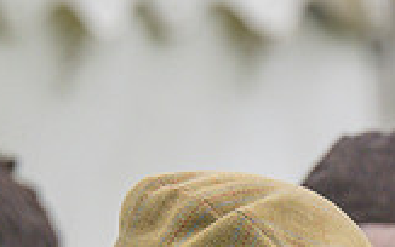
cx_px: 607
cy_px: 410
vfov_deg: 1.0
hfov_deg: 1.6
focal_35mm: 1335
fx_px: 14376
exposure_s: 1/2000
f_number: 4
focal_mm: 180
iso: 400
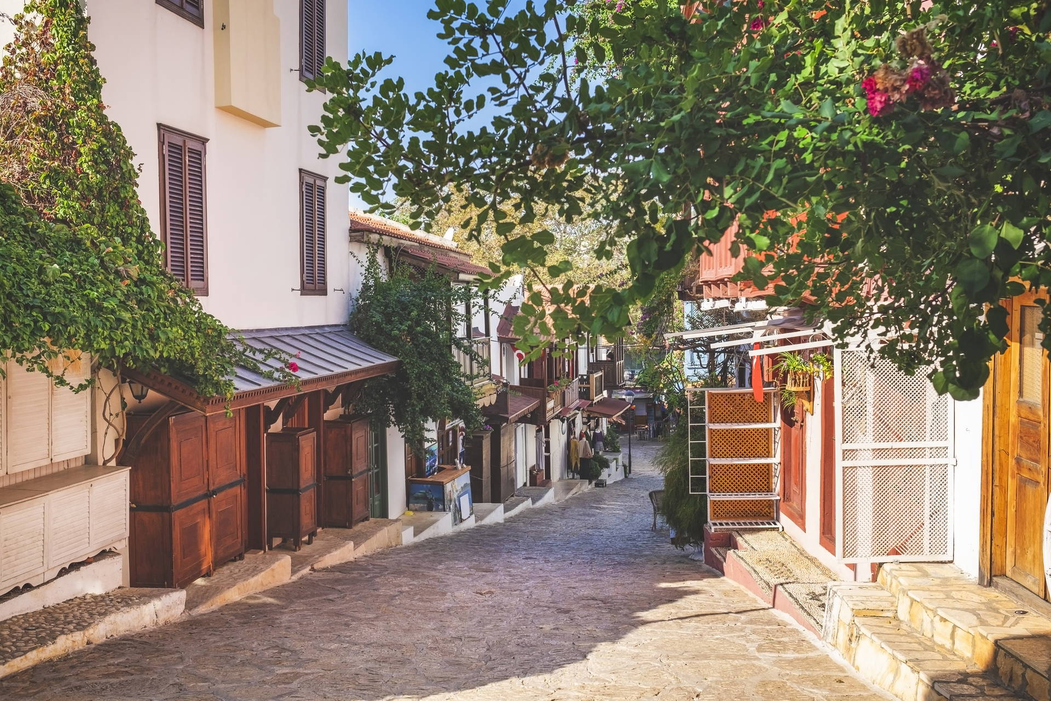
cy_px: 350
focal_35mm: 35
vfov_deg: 37.9
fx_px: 1022
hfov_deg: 54.4
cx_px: 526
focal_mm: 23
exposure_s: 1/500
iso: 200
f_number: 5
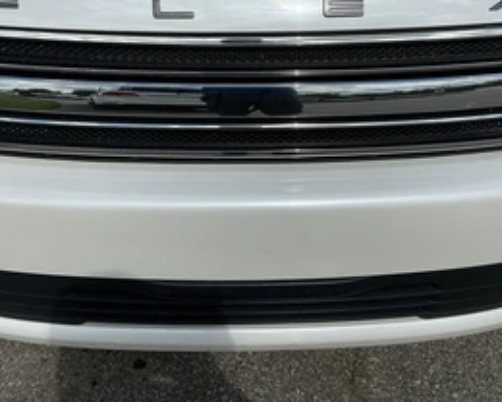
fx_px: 624
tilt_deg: -32.4
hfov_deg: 43.8
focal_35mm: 42
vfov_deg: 35.4
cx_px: 236
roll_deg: -4.0
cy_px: 139
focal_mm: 3
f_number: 1.8
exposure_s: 1/4065
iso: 25
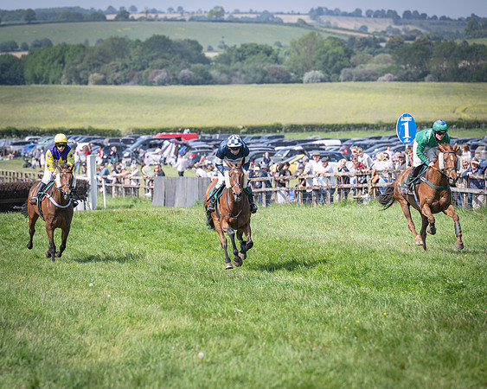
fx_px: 2891
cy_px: 206
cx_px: 165
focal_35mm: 201
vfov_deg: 7.7
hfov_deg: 9.6
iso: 200
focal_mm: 150
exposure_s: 1/1600
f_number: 4
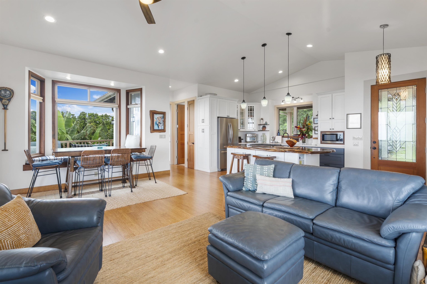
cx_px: 214
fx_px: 190
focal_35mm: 16
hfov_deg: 96.7
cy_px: 142
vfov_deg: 73.7
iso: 100
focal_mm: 16
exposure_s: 1/3
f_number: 8
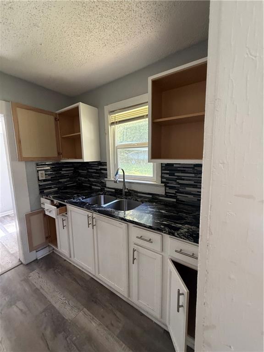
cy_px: 176
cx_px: 132
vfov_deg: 102.1
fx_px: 142
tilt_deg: -6.1
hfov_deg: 85.7
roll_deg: +0.6
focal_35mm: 14
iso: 320
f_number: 2.2
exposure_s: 1/99
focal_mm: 2.22
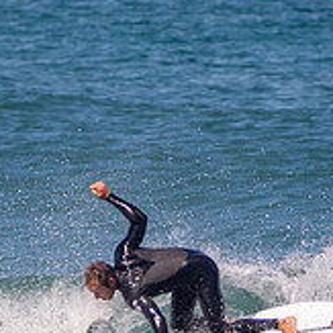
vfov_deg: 1.0
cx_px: 174
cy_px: 334
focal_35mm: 1811
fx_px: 19710
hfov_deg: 1.0
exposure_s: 1/1250
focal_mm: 400
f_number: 5.6
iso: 220
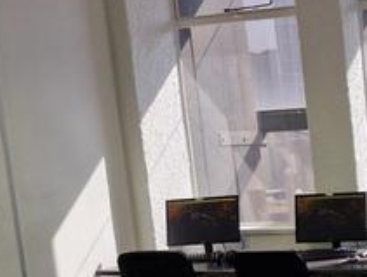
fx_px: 924
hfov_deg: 18.4
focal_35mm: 87
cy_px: 247
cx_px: 628
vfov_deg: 16.8
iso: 100
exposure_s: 1/100
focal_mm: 5.54
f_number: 1.8
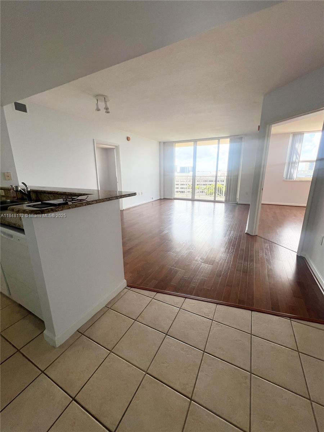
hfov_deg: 89.9
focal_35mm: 13
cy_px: 216
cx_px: 162
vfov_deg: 106.2
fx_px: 162
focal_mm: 1.57
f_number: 1.8
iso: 32
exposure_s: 1/152
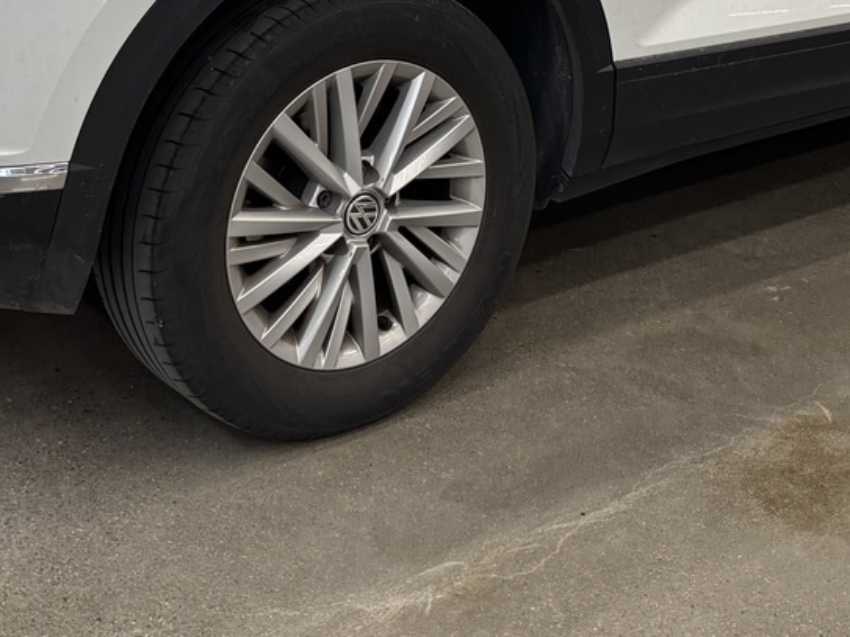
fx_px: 1694
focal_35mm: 69
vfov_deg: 20.3
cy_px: -72
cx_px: 441
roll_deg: -0.8
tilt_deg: -11.2
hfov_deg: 28.2
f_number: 1.6
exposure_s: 1/100
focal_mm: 5.96
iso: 100
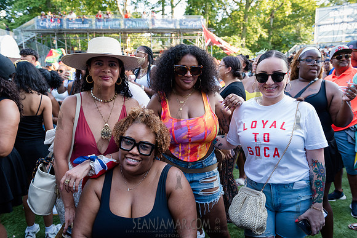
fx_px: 288
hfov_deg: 63.6
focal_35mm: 29
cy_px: 119
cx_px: 178
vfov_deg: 45.0
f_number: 4
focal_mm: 29
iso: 1000
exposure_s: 1/200
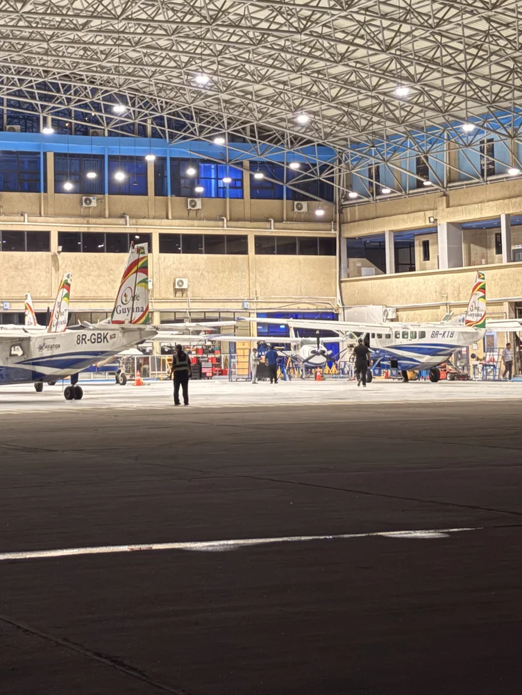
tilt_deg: +6.8
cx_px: 157
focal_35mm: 83
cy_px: 183
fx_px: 1668
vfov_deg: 23.3
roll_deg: +0.4
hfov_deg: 17.7
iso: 125
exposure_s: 1/40
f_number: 1.6
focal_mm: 5.96
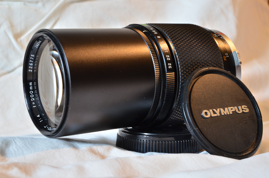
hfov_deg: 33.5
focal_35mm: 60
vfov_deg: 22.5
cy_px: 89
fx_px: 447
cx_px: 134
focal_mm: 40
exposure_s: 1/10
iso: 800
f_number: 13
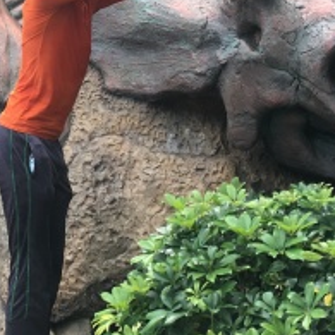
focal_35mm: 84
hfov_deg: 19.8
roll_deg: +1.9
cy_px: 9
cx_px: -26
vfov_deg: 20.1
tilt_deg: +0.2
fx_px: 920
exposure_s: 1/121
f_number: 2.2
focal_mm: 4.15
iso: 25
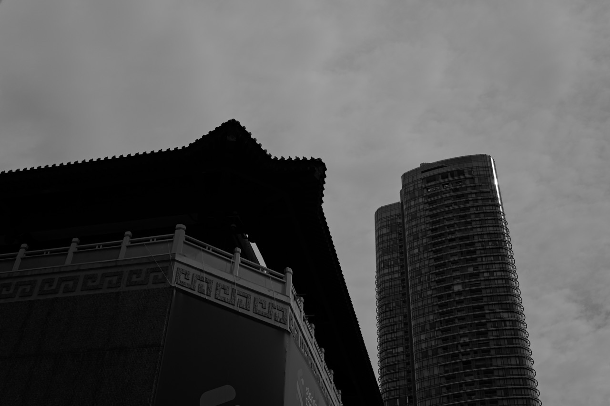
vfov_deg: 31.2
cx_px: 305
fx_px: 728
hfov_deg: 45.5
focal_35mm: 43
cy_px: 203
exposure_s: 1/1600
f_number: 7.1
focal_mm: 43
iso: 100
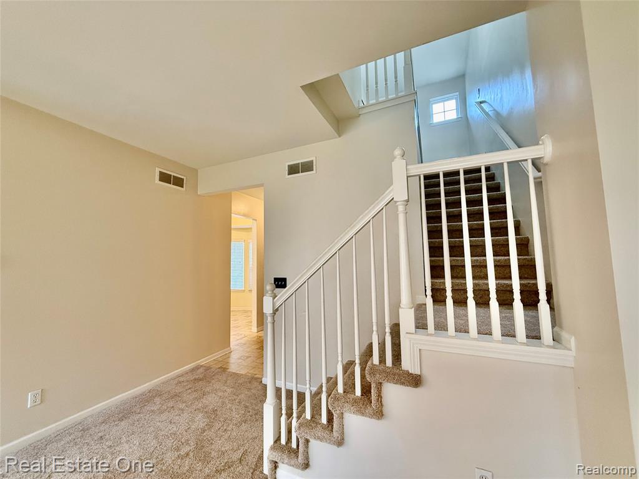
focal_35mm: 14
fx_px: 258
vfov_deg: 85.7
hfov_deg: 102.1
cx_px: 320
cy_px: 240
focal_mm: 2.22
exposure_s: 1/60
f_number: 2.2
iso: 250
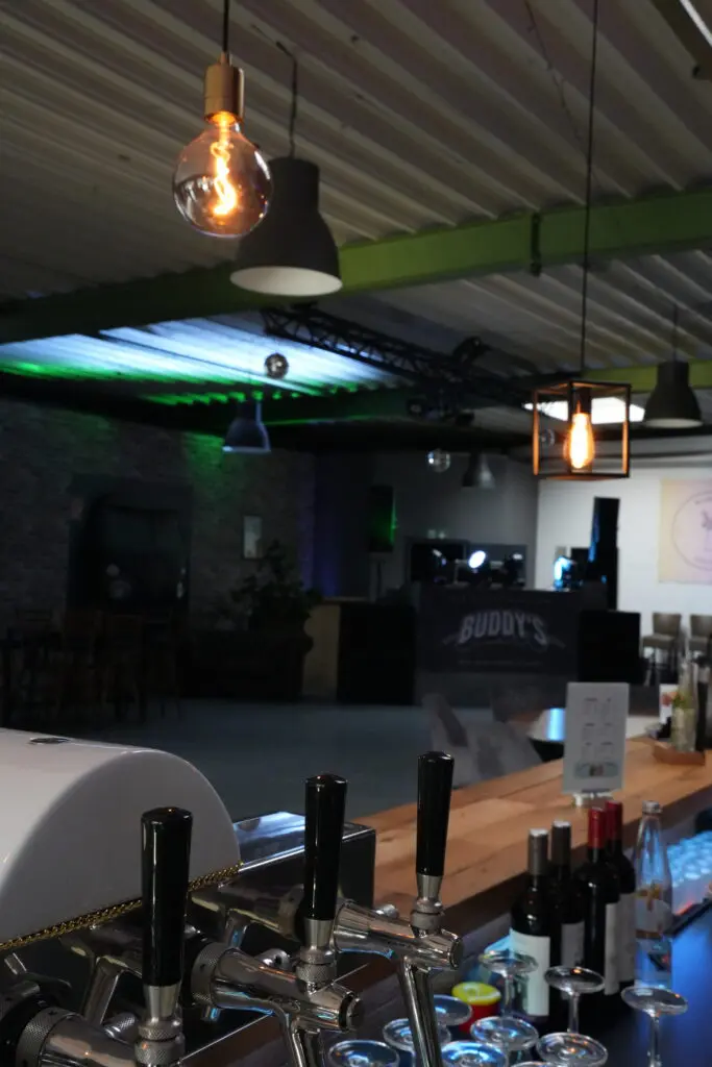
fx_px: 1127
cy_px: 534
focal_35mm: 38
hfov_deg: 35.1
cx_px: 356
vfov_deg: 50.7
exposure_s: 1/100
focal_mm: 38
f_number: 14
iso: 10000
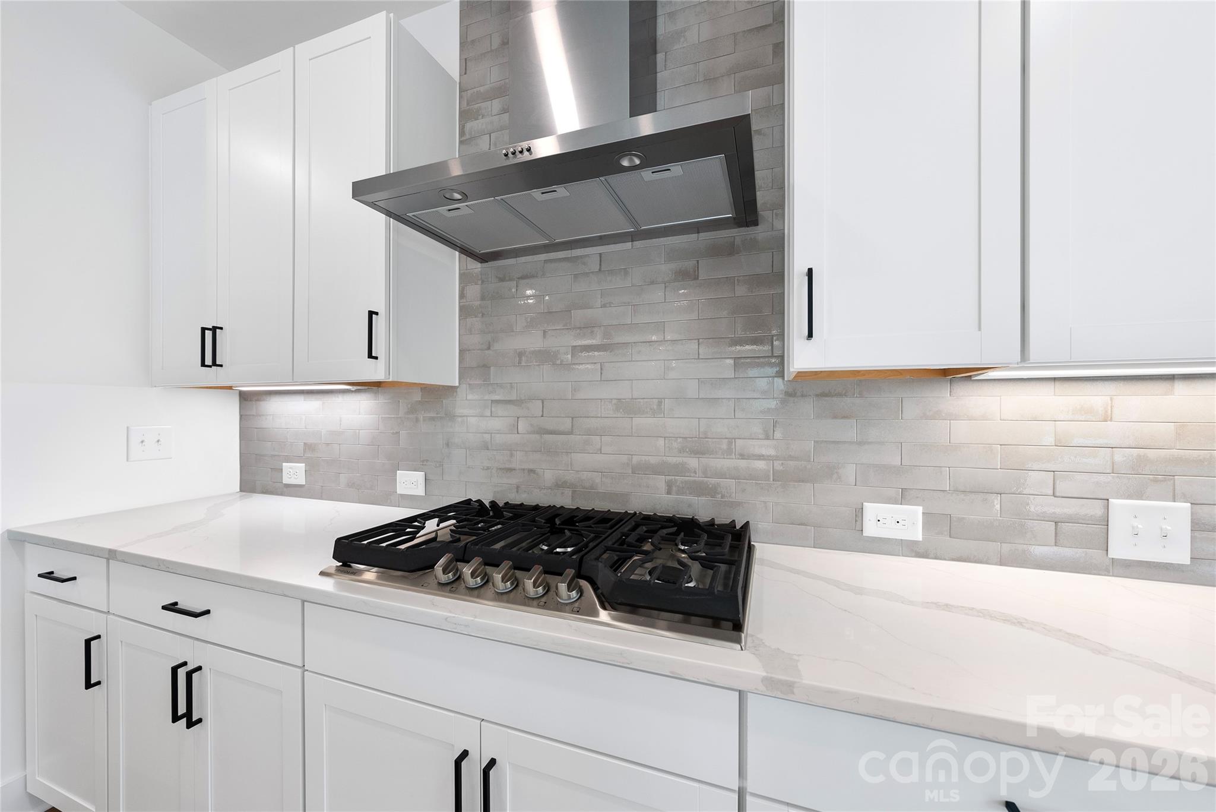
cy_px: 406
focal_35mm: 13
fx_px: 439
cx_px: 608
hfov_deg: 108.3
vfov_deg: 85.5
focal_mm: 13
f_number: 7.1
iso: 800
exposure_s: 1/20
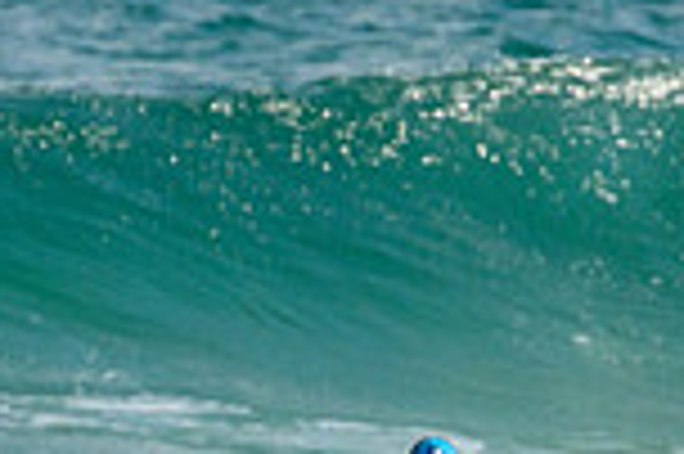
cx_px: 342
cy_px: 766
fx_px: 57906
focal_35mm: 3051
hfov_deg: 0.7
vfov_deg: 0.4
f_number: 11
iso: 800
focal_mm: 800
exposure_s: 1/2000
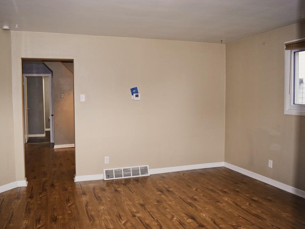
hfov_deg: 59.8
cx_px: 136
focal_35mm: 30
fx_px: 264
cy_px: 113
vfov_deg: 46.8
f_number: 4
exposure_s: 1/60
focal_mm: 18
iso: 800
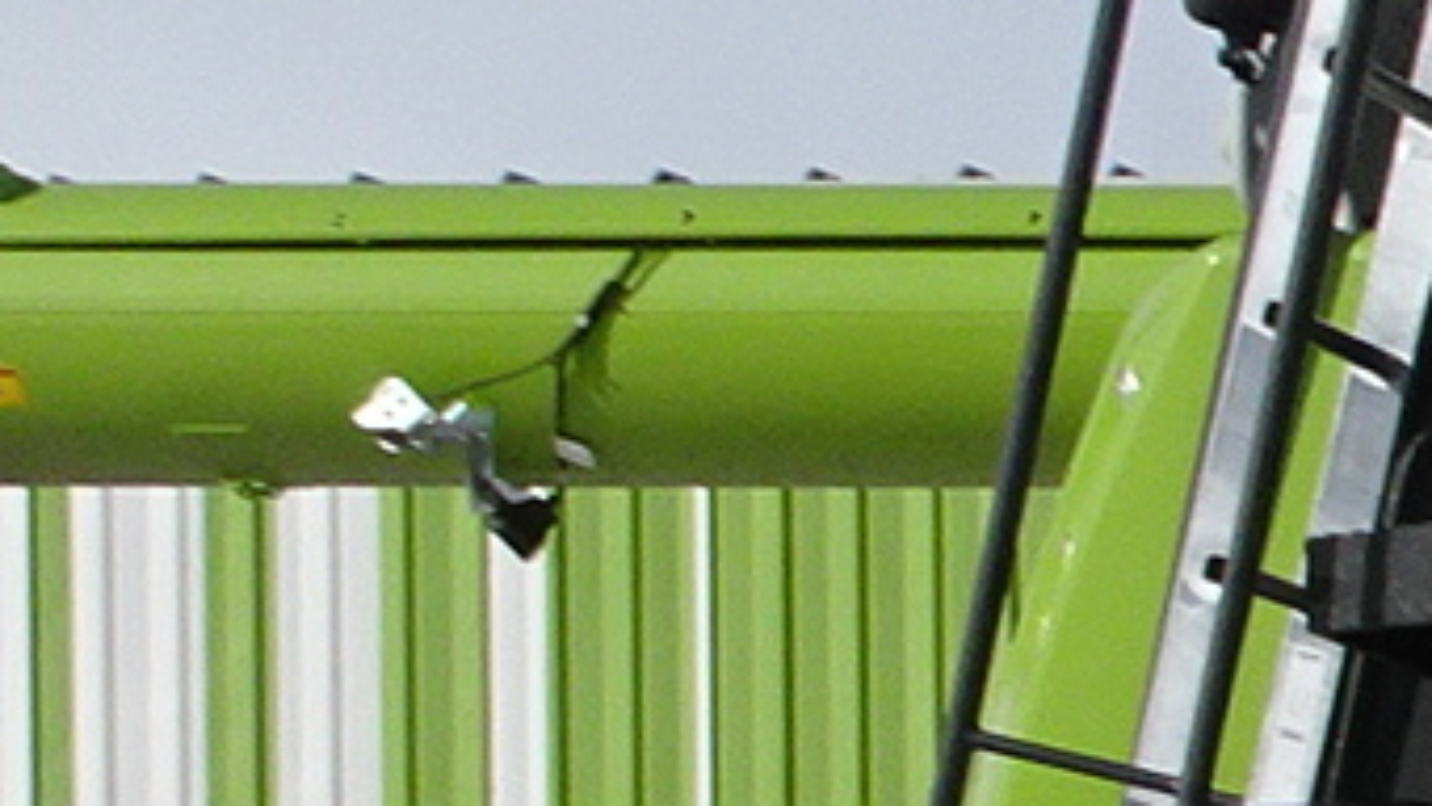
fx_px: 7558
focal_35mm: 199
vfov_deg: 5.9
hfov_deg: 9.1
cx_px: 4082
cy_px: 1902
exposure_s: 1/2000
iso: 80
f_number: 3.5
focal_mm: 4.1
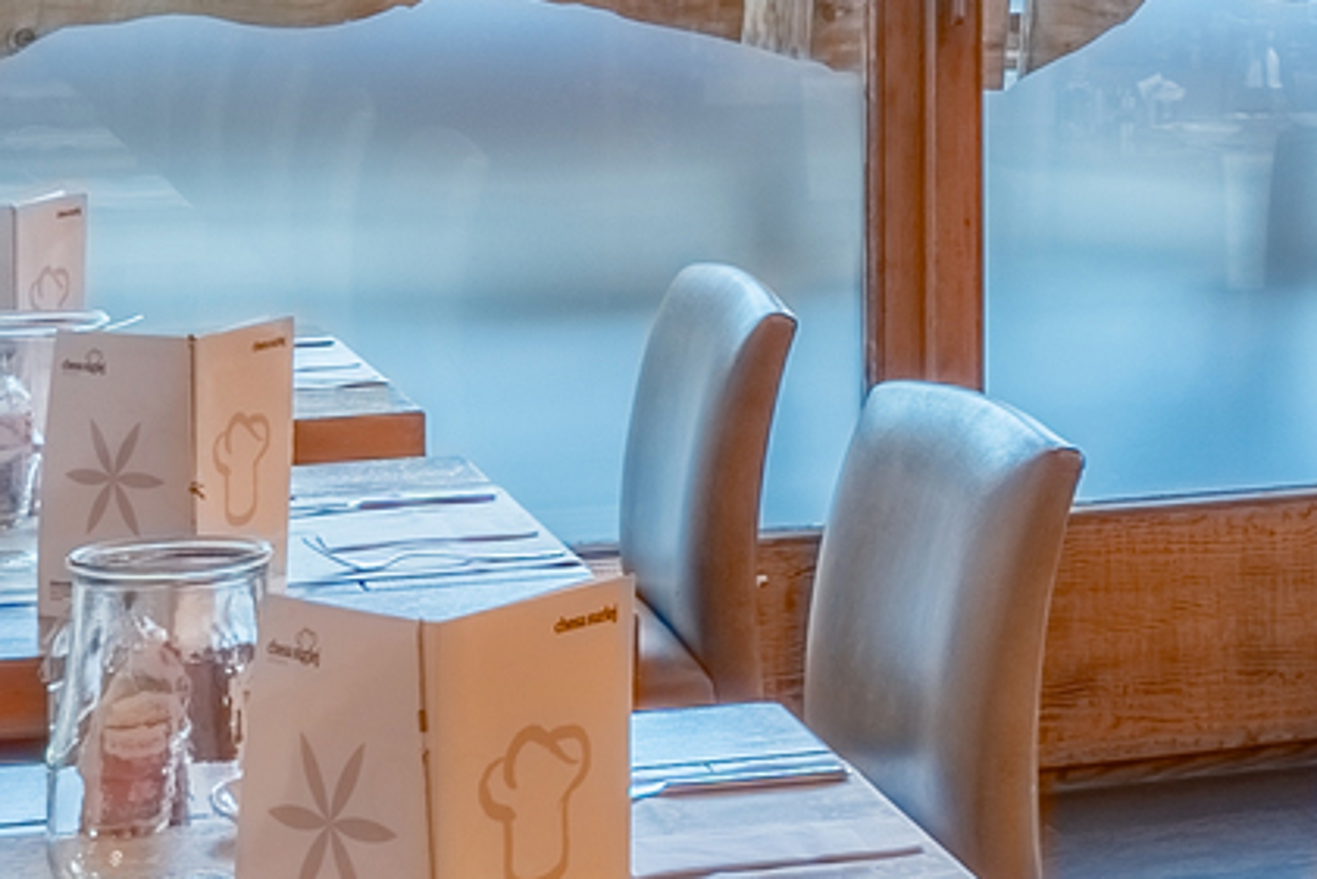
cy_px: -285
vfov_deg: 11.0
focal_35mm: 121
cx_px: 2137
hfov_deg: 15.3
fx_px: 4428
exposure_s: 1/1000
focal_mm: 17
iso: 100
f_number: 11
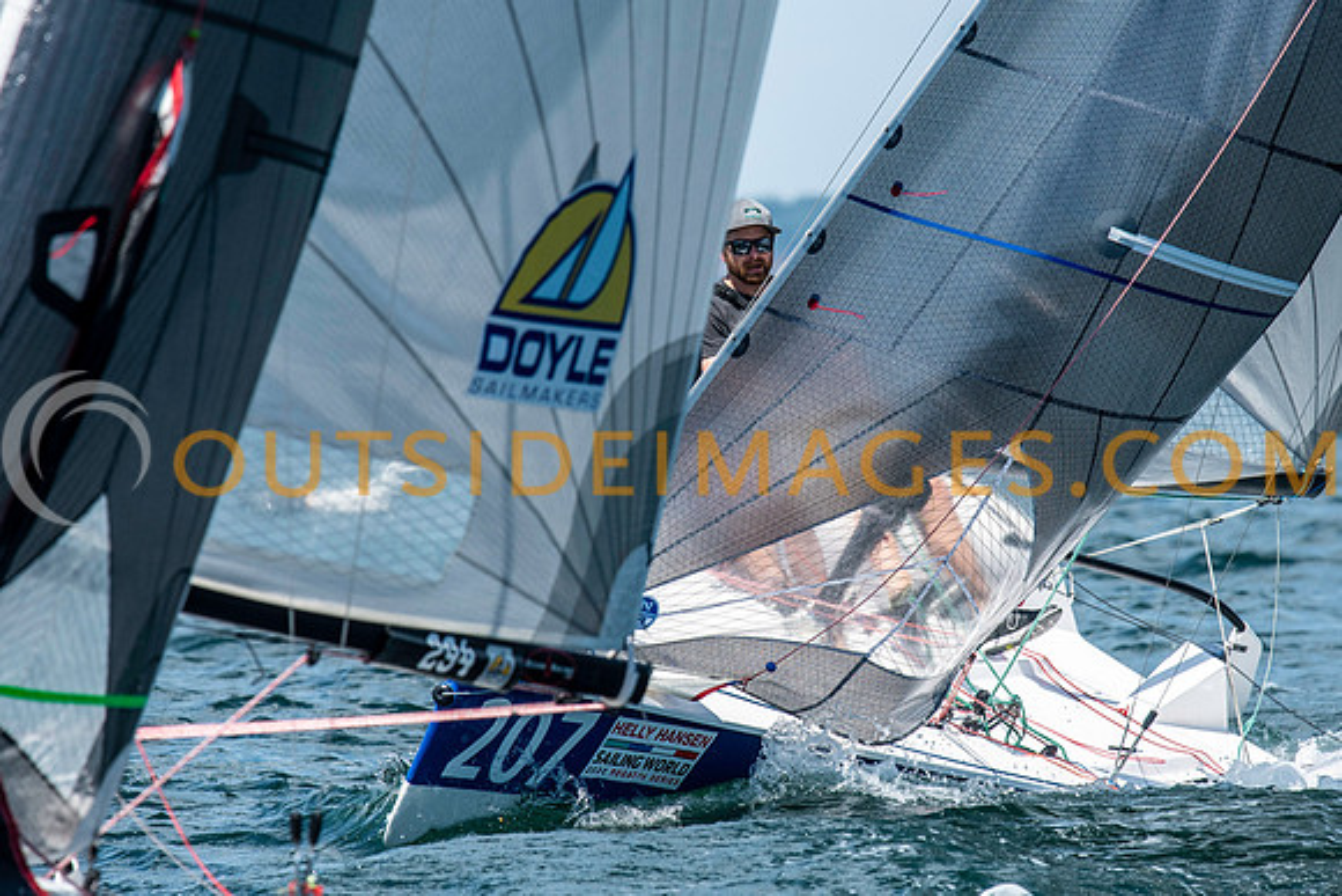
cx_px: 762
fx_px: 19790
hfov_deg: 3.9
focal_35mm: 531
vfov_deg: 2.6
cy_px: 381
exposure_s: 1/2000
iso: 320
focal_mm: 300
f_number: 5.6
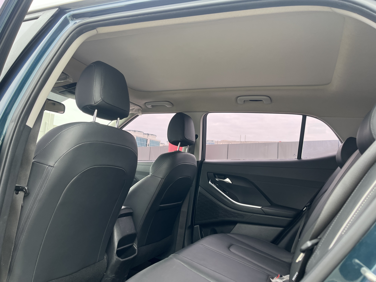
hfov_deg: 67.3
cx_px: 188
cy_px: 141
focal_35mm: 26
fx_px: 282
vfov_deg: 53.1
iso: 64
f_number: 1.6
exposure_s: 1/147
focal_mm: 5.1
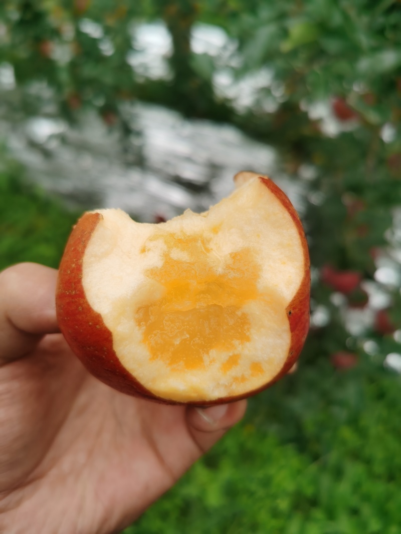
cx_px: 200
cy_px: 267
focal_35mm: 27
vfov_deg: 65.3
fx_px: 417
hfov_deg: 51.3
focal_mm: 5.56
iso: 50
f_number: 1.6
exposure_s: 1/2041
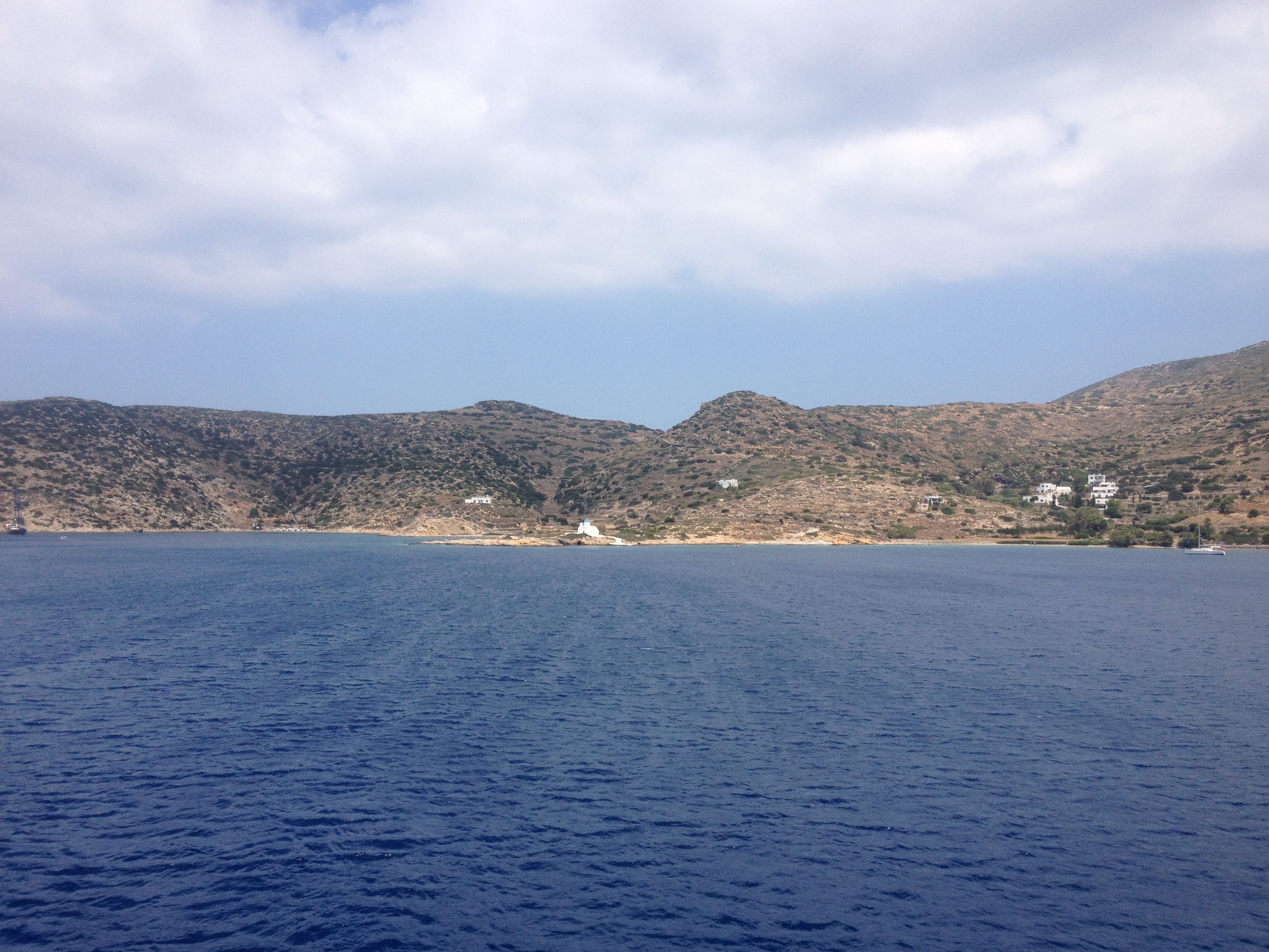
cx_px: 634
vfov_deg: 40.7
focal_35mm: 35
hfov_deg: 52.6
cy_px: 476
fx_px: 1283
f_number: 2.4
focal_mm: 4.28
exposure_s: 1/2404
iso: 50
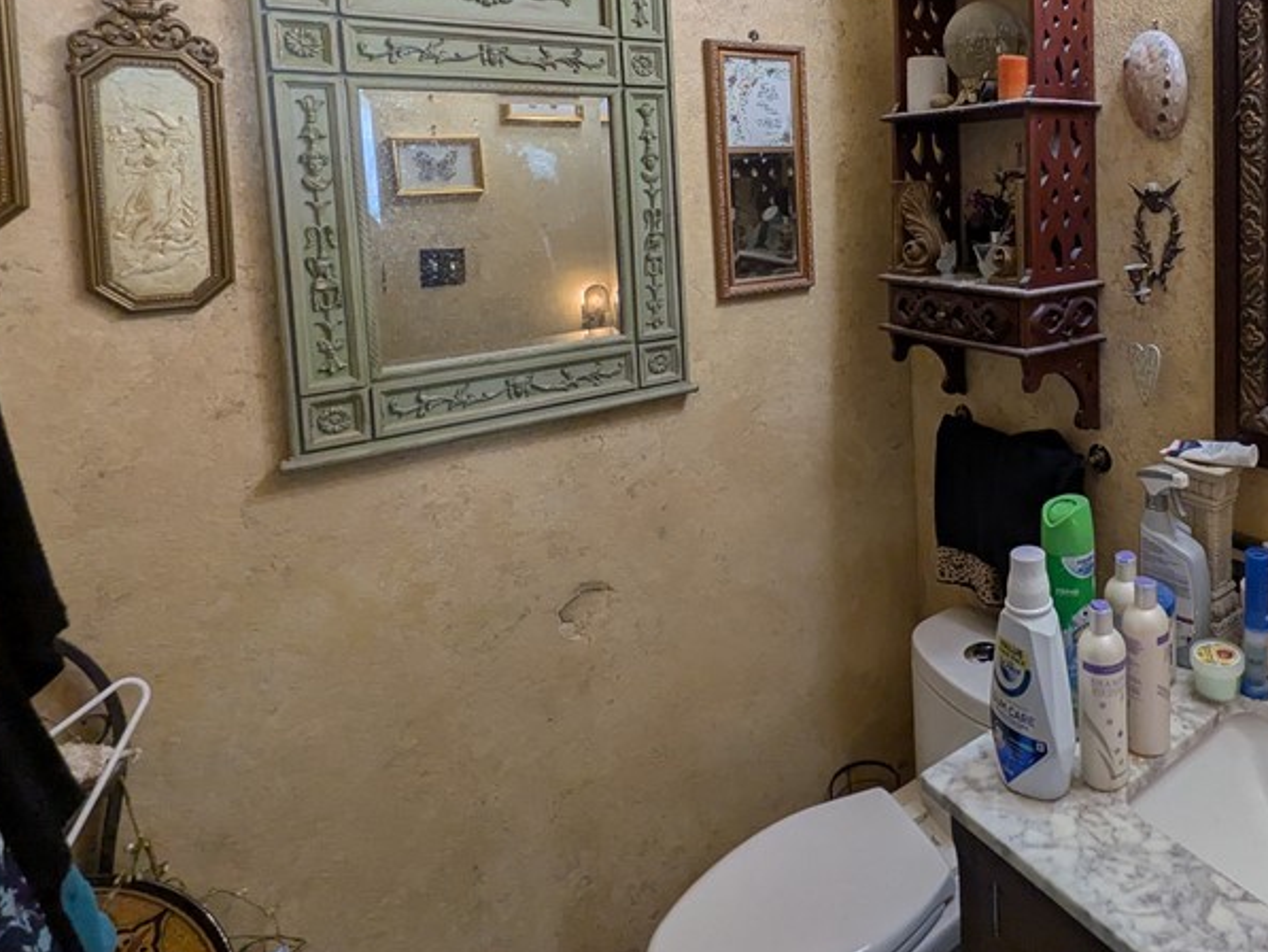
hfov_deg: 66.0
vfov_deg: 53.9
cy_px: 223
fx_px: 879
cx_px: 988
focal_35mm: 24
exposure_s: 1/60
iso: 54
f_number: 2.2
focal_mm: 1.85
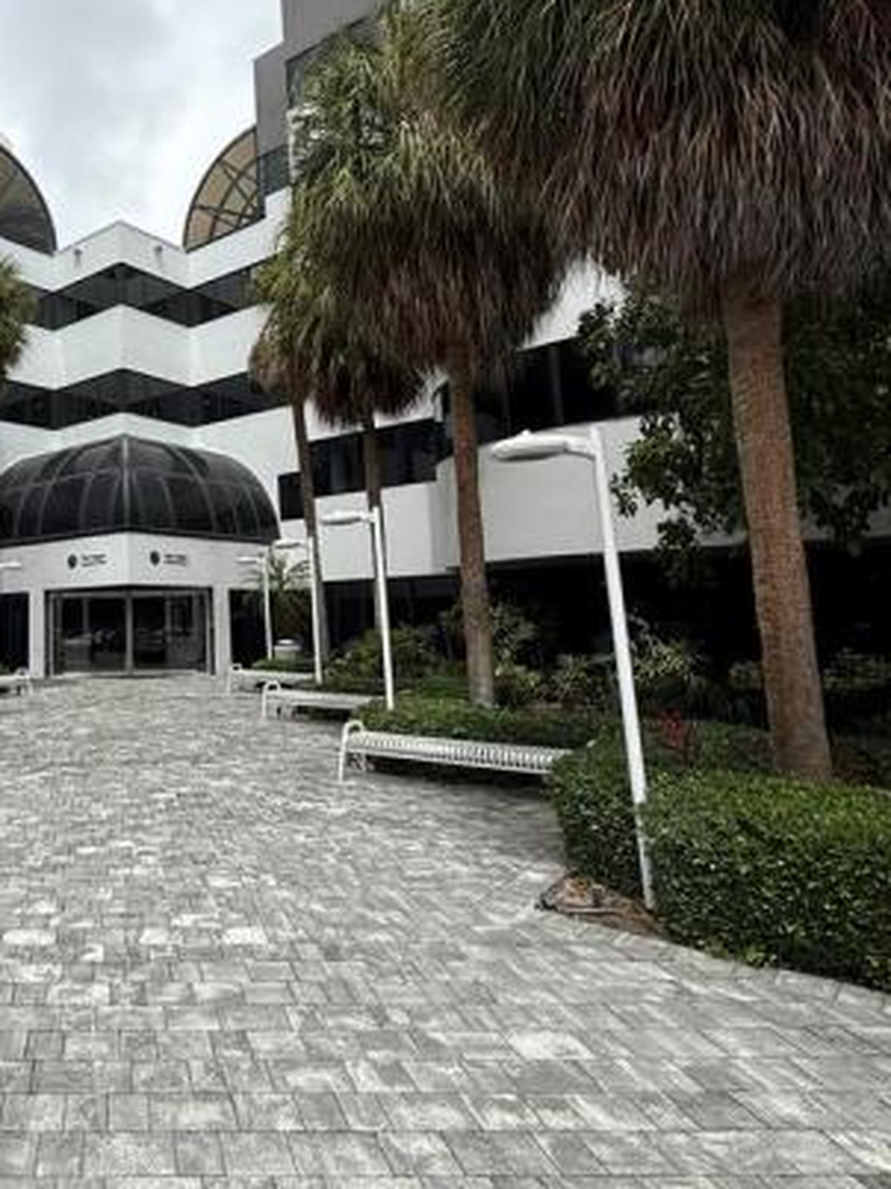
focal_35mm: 25
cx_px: 109
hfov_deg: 49.6
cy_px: 510
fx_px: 858
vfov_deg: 69.1
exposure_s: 1/2841
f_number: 2.2
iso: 50
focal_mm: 2.22
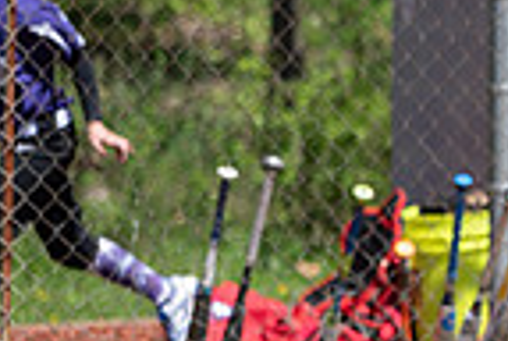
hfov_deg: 4.2
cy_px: 140
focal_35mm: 486
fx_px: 6872
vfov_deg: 2.8
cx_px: 991
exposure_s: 1/4000
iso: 200
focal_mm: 120
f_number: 2.8
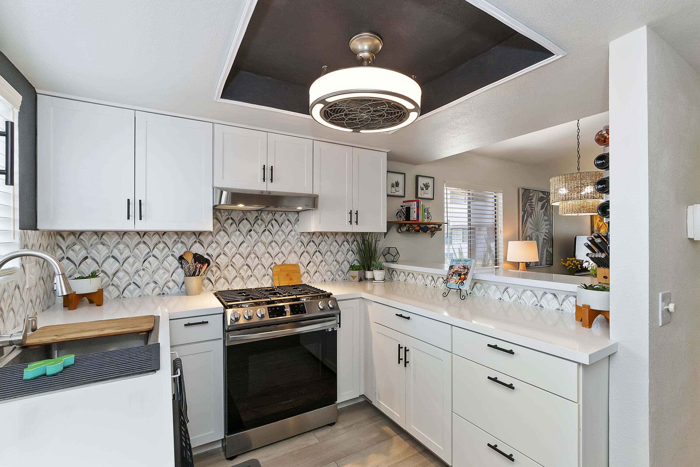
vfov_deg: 77.3
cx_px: 350
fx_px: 292
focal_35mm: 15
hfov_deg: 100.4
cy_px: 234
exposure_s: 1/30
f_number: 8
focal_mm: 10
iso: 400
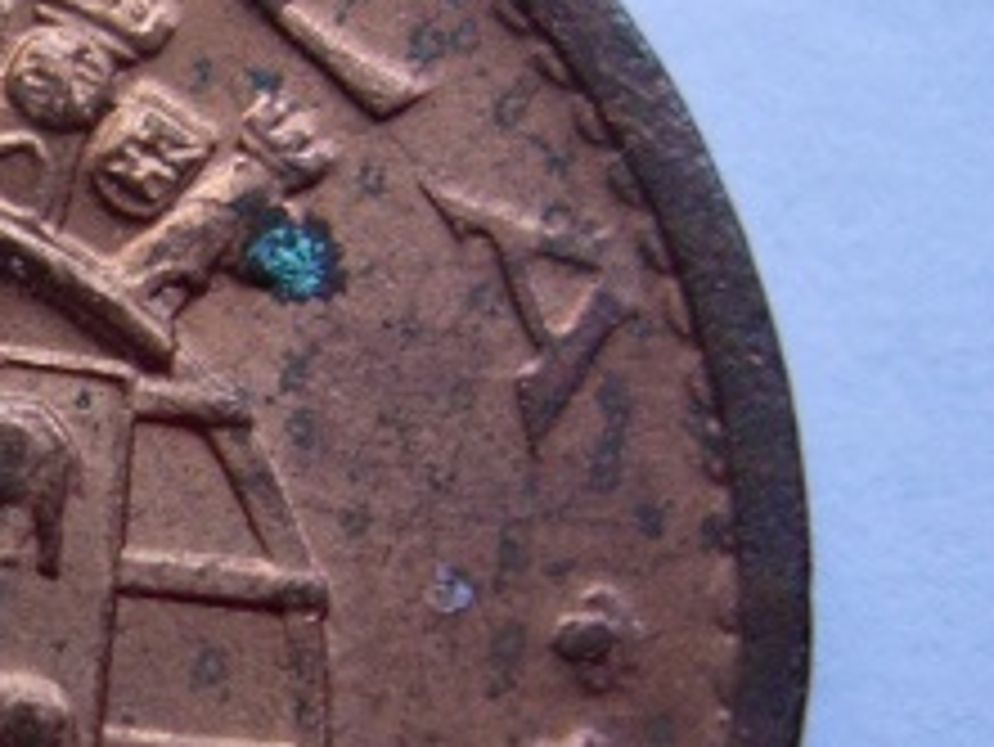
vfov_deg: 11.0
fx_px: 3850
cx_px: -369
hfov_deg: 14.0
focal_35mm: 134
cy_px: 716
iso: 102
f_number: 2.8
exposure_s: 1/32
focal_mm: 7.8
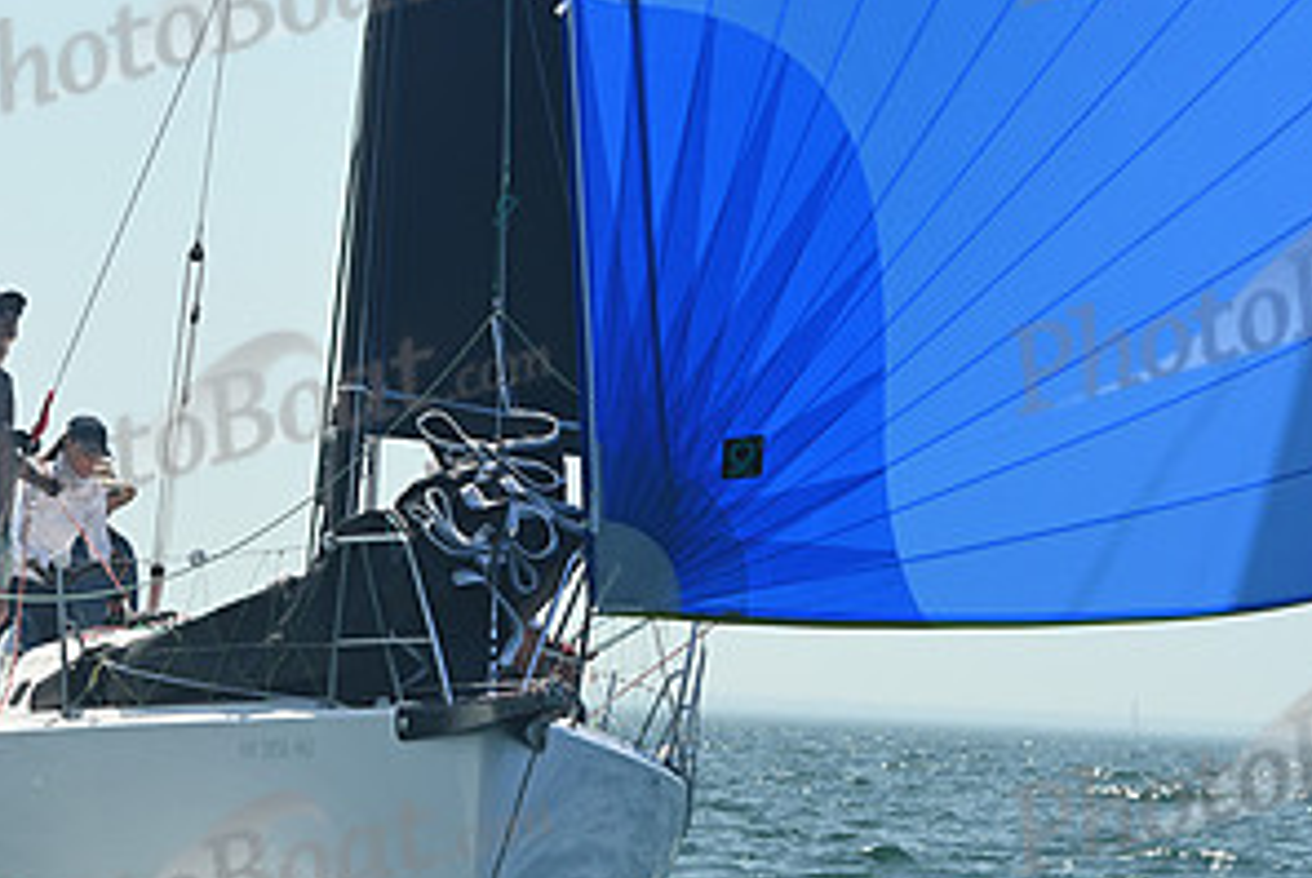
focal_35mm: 284
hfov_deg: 7.2
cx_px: 785
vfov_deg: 4.8
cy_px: 592
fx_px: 10360
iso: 320
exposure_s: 1/1000
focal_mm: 145
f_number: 10
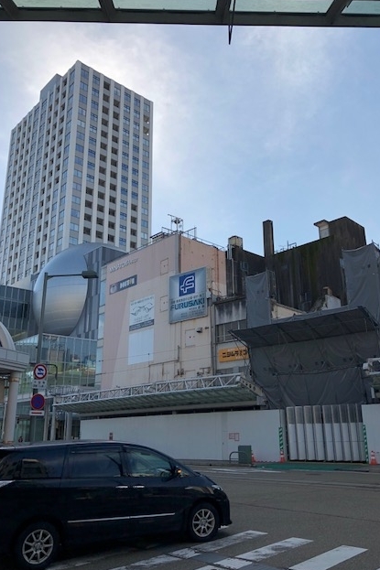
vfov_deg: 60.3
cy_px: 289
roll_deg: +1.2
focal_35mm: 31
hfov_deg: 42.3
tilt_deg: +17.7
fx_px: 491
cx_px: 208
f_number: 1.8
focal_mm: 3.99
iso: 20
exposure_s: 1/2703
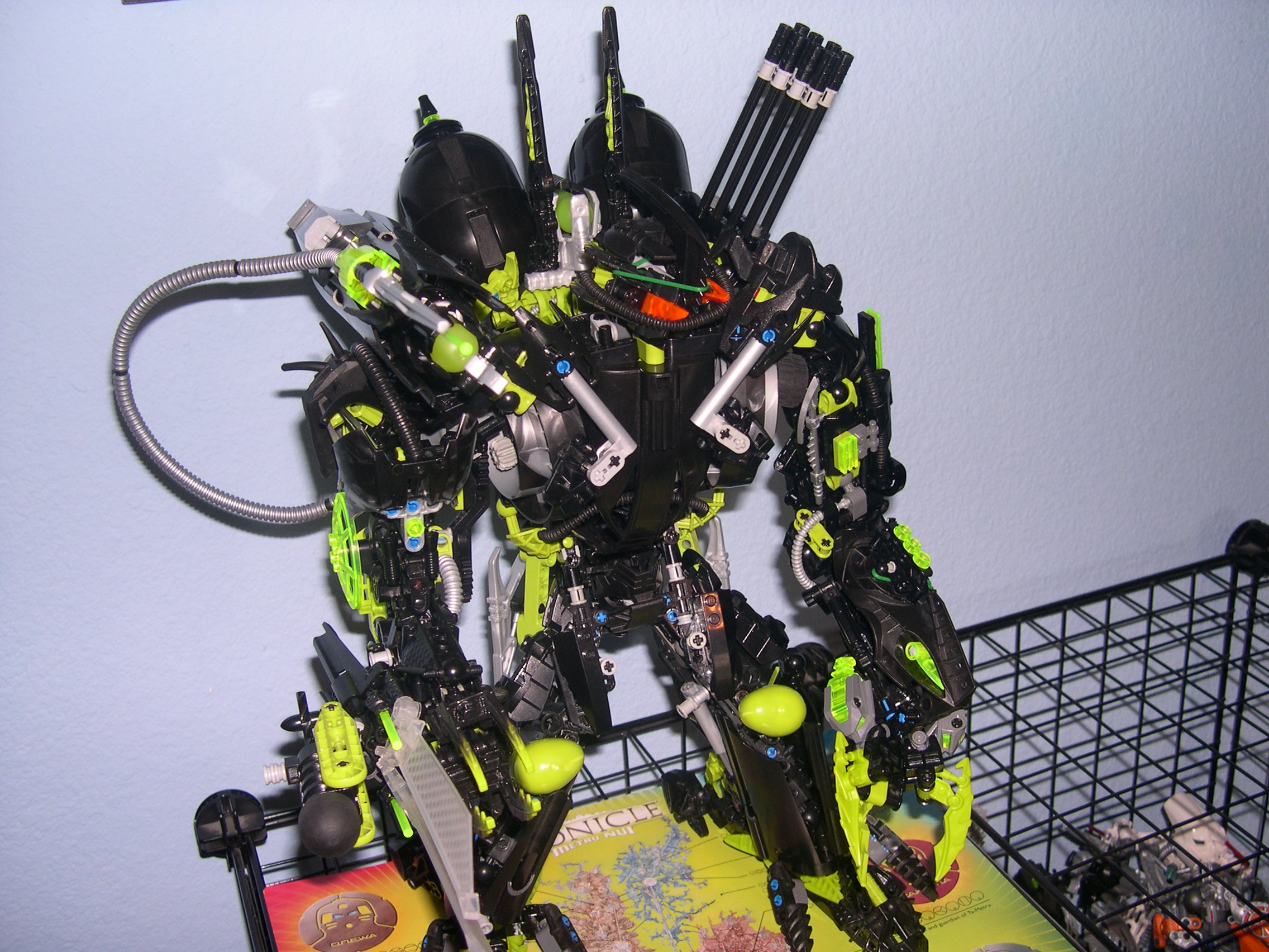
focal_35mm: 38
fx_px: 1393
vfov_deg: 37.7
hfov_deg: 49.0
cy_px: 476
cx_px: 634
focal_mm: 8
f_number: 2.8
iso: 100
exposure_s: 1/60
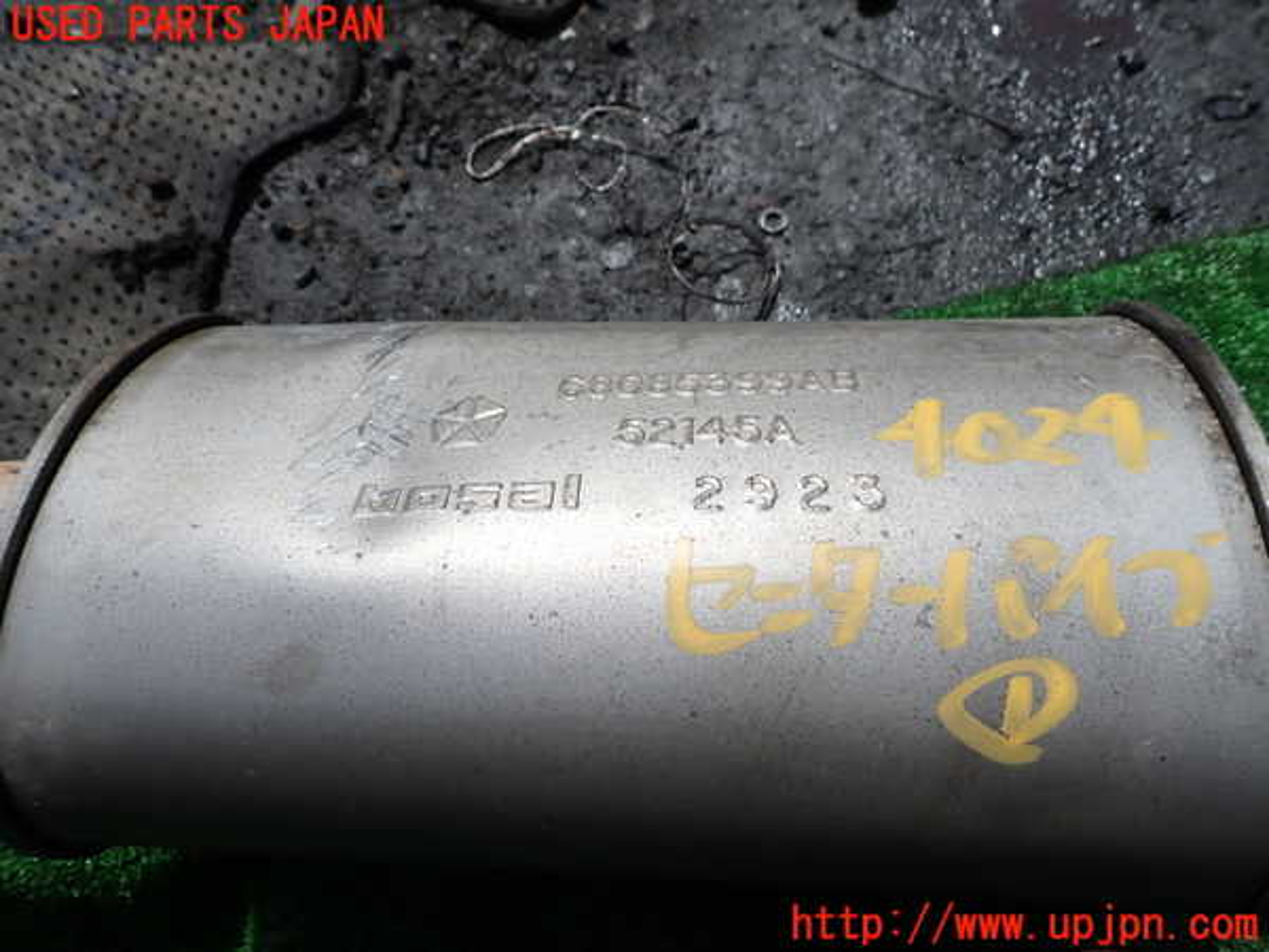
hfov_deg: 69.4
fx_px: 916
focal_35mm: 25
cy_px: 476
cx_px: 634
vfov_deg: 54.9
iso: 100
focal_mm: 4.5
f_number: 8
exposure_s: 1/320
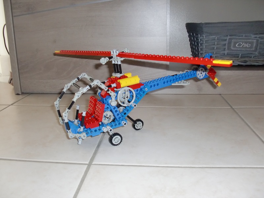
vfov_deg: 39.7
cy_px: 99
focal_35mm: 36
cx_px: 132
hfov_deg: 51.4
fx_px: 275
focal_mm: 6.3
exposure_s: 1/30
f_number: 2.8
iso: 400
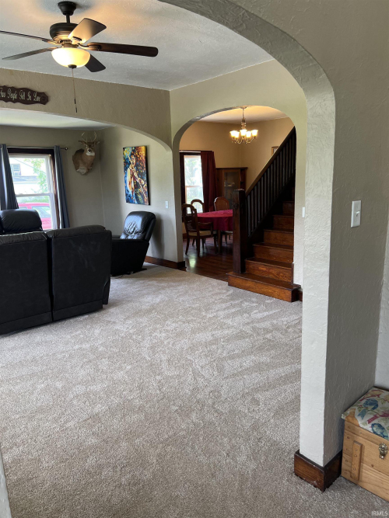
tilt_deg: -12.6
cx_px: 194
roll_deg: +1.2
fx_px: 390
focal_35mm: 26
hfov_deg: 53.0
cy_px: 259
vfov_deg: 67.3
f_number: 1.5
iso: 64
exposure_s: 1/60
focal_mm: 5.7
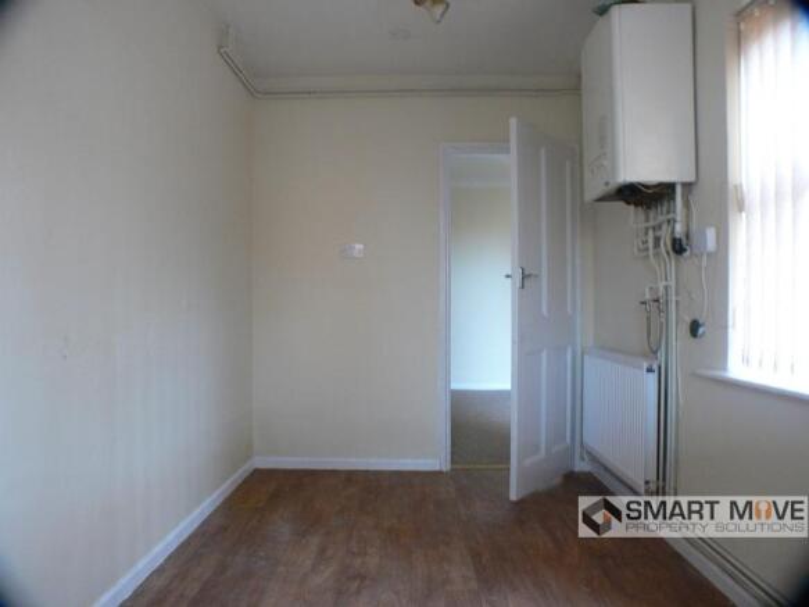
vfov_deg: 40.7
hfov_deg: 52.6
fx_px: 818
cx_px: 404
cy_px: 304
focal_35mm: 35
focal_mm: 7.5
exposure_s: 1/10
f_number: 2.8
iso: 200
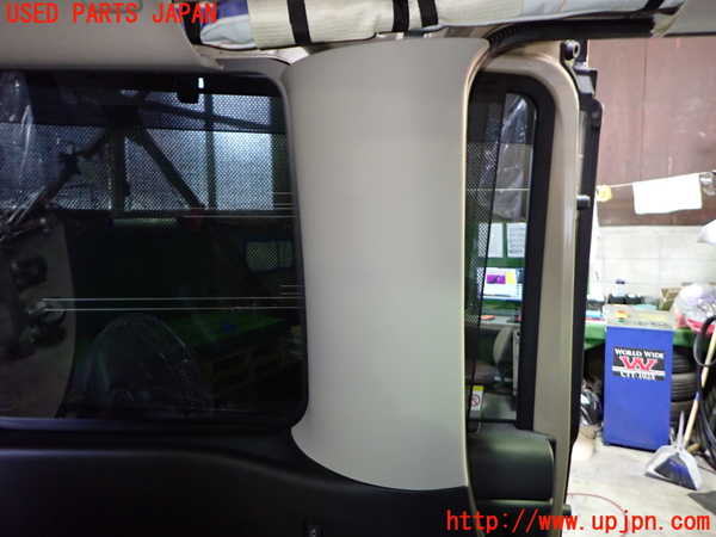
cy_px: 268
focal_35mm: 25
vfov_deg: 54.9
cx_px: 358
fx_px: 517
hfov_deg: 69.4
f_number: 2
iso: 800
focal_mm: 4.5
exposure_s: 1/30
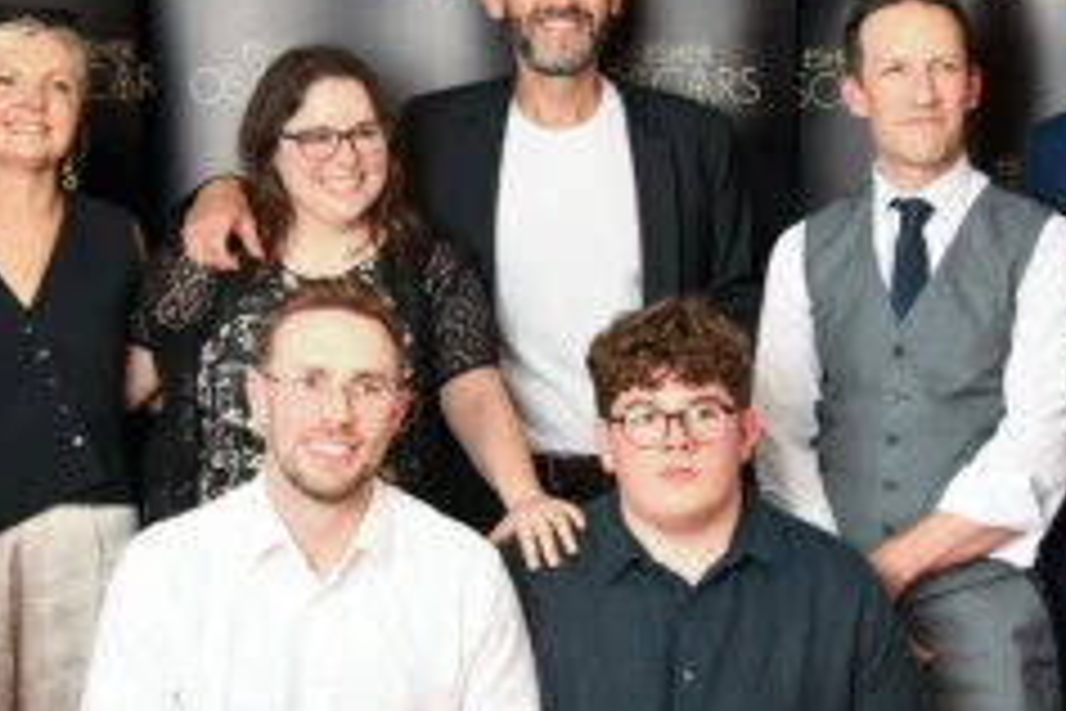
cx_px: 459
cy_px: 326
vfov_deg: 17.9
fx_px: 2250
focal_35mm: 76
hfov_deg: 26.6
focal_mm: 24
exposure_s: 1/125
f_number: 5.6
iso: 160
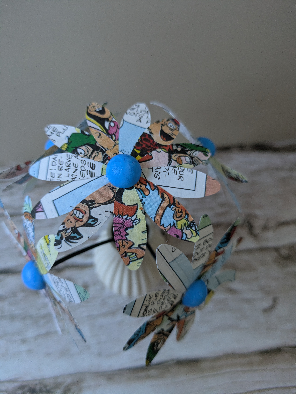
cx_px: 148
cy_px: 197
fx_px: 285
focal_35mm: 25
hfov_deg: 54.9
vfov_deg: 69.4
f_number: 1.89
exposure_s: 1/100
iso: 346
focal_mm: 5.43
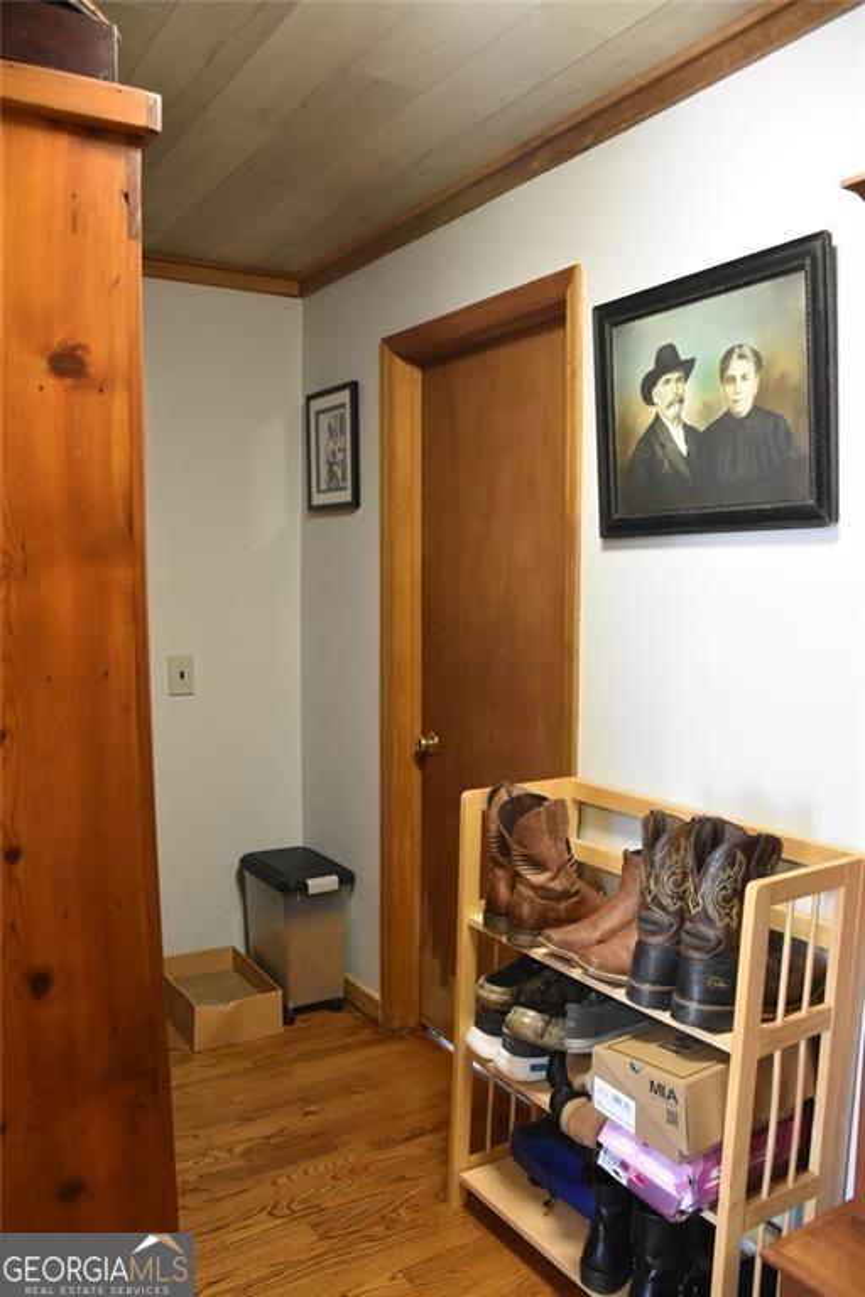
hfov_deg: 47.9
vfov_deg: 67.4
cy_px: 648
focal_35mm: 27
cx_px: 432
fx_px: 973
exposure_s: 1/60
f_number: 4
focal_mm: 18
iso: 2200
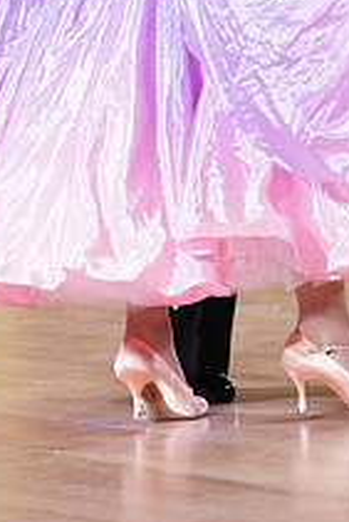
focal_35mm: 471
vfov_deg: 4.4
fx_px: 6837
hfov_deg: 2.9
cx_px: 209
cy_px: -109
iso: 2000
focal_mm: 171
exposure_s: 1/400
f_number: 2.8
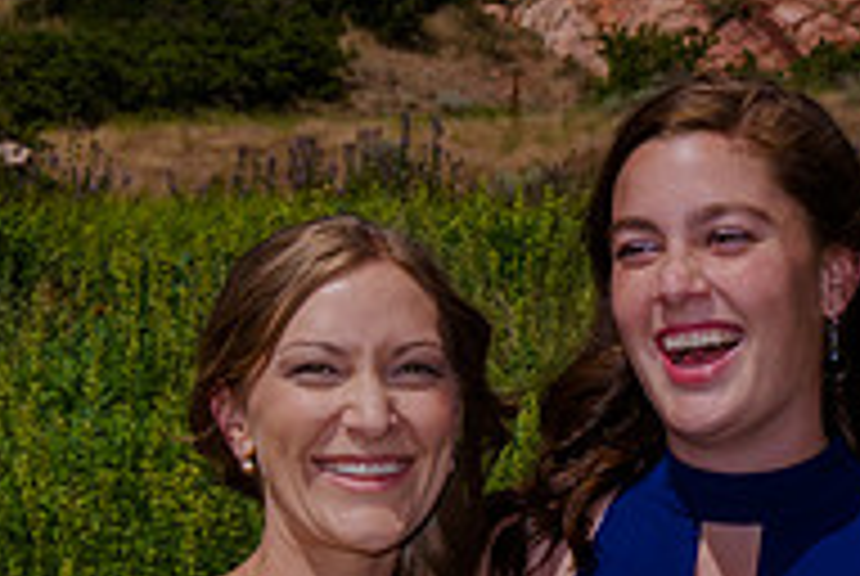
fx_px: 4977
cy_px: 572
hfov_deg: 9.9
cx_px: 562
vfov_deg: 6.6
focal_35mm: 208
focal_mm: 58
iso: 200
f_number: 16
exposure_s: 1/200
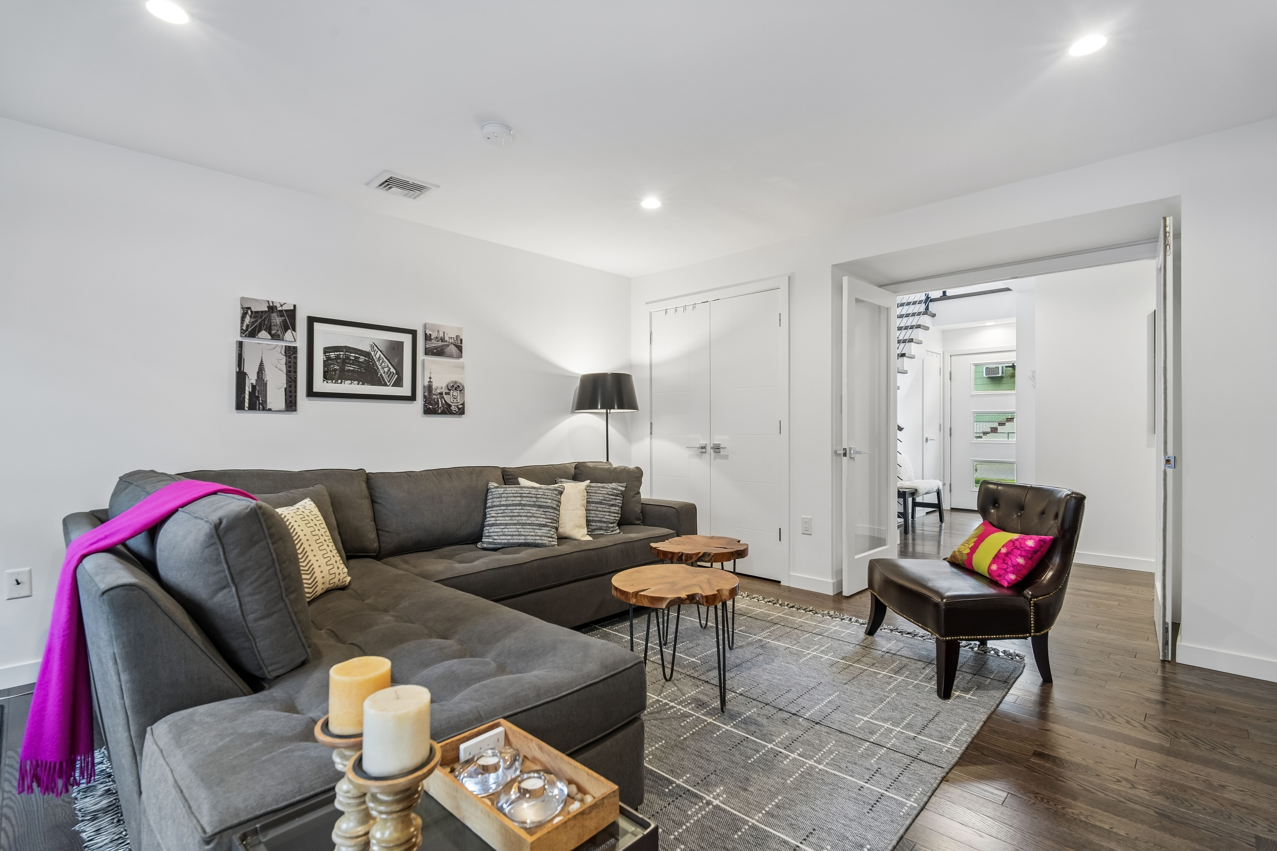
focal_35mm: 16
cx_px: 638
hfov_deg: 96.7
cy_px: 426
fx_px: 568
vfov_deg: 73.7
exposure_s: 1/4
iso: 400
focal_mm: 16
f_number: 8
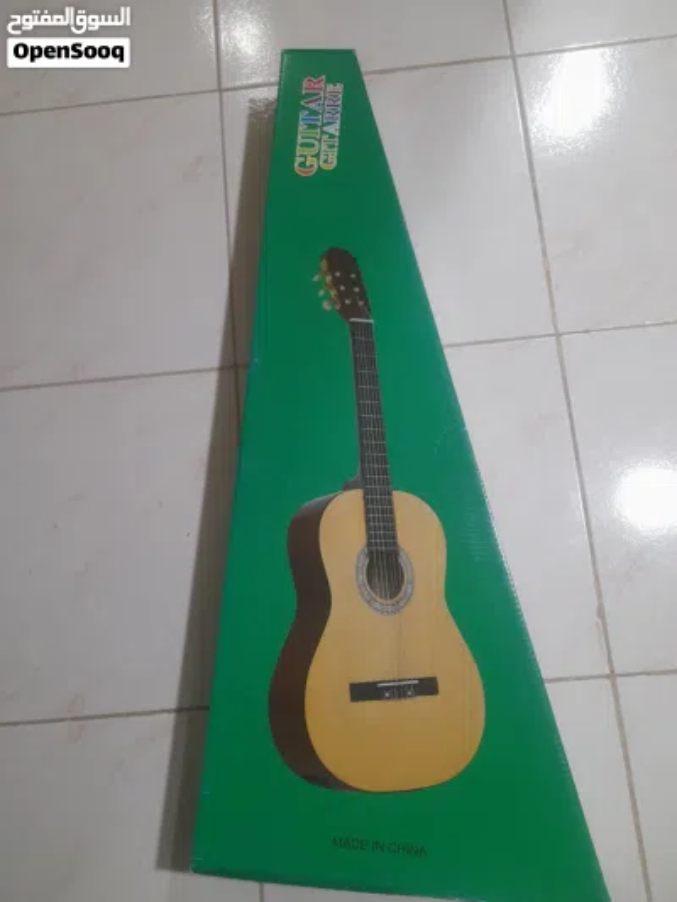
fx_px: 652
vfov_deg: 69.4
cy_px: 451
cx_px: 338
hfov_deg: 54.9
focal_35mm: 25
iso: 320
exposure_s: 1/33
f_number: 2
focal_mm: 4.6
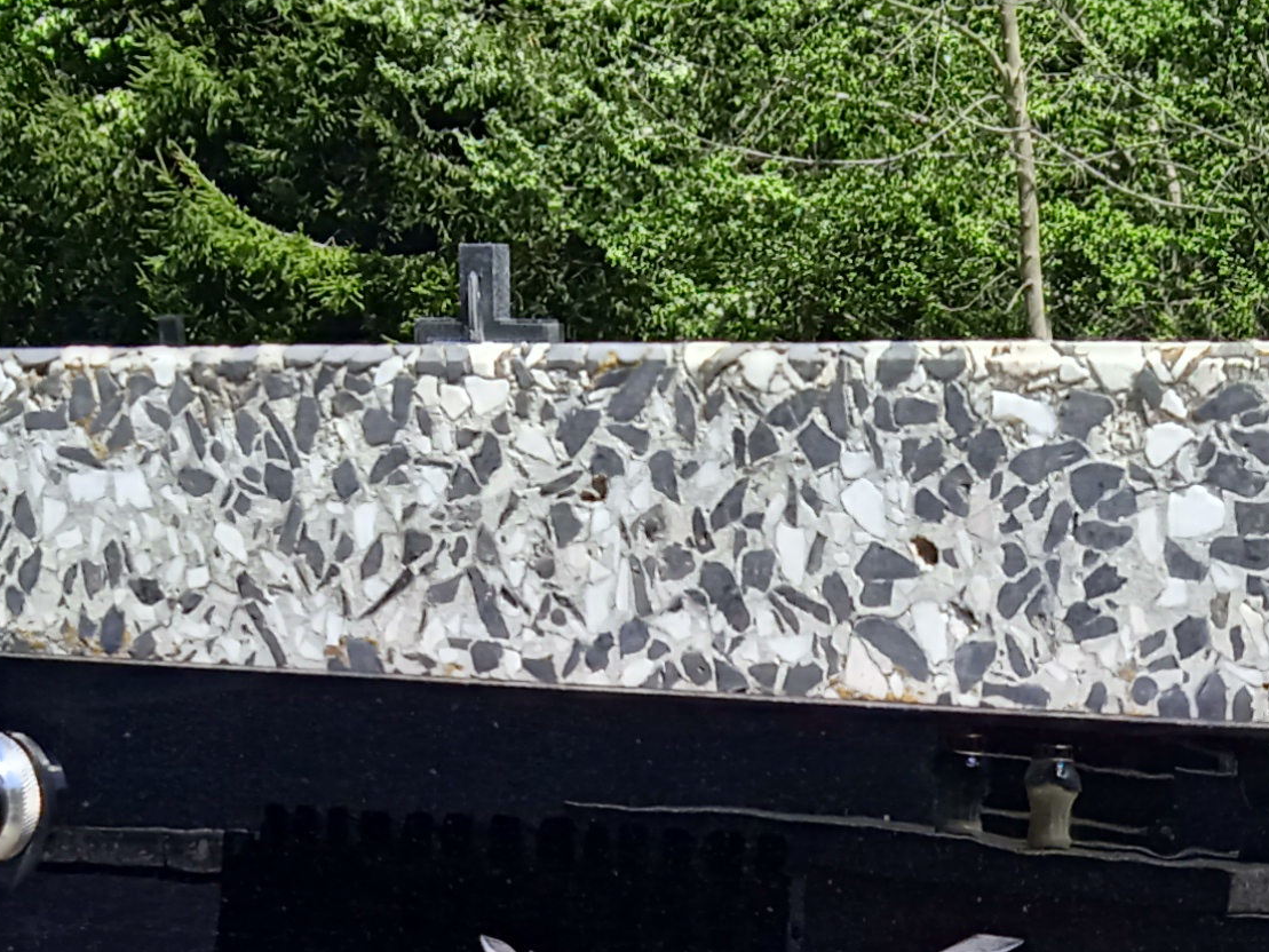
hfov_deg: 18.7
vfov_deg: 13.0
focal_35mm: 105
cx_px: 844
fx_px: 3850
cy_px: 1612
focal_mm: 3.43
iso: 100
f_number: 2.2
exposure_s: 1/552
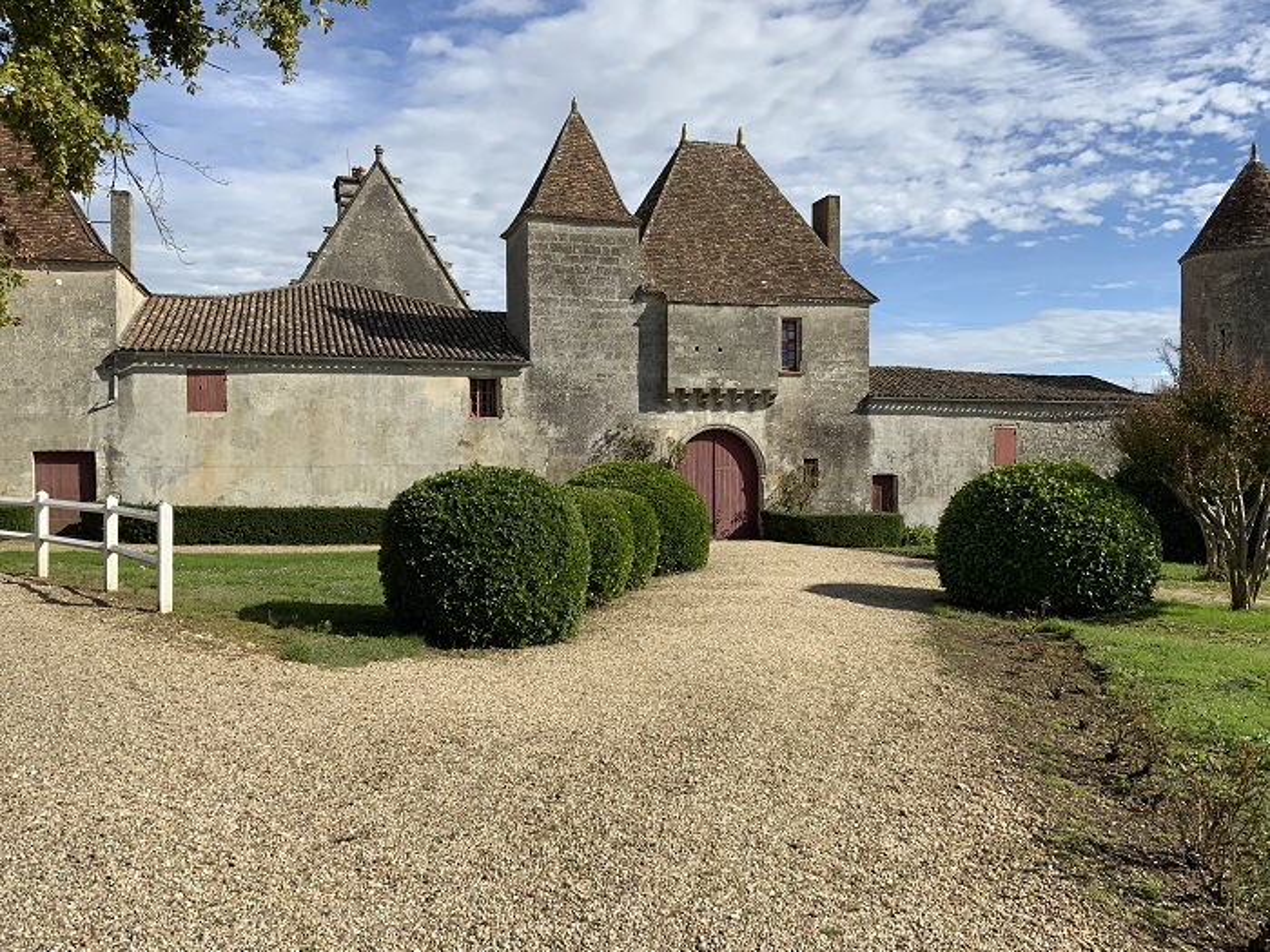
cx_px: 635
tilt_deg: -1.6
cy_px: 476
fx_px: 1064
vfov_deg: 48.2
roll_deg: -0.2
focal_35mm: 29
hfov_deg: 61.7
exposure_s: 1/2801
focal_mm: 3
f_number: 1.8
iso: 16
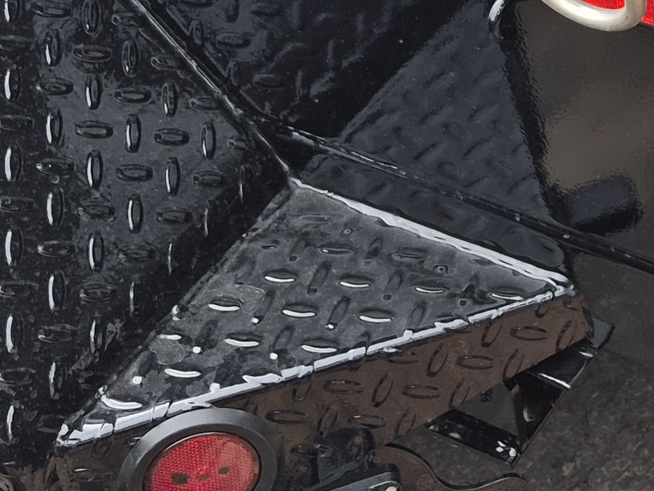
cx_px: 901
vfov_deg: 13.4
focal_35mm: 99
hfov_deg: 18.2
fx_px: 1871
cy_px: -402
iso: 80
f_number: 1.8
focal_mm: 5.4
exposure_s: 1/698
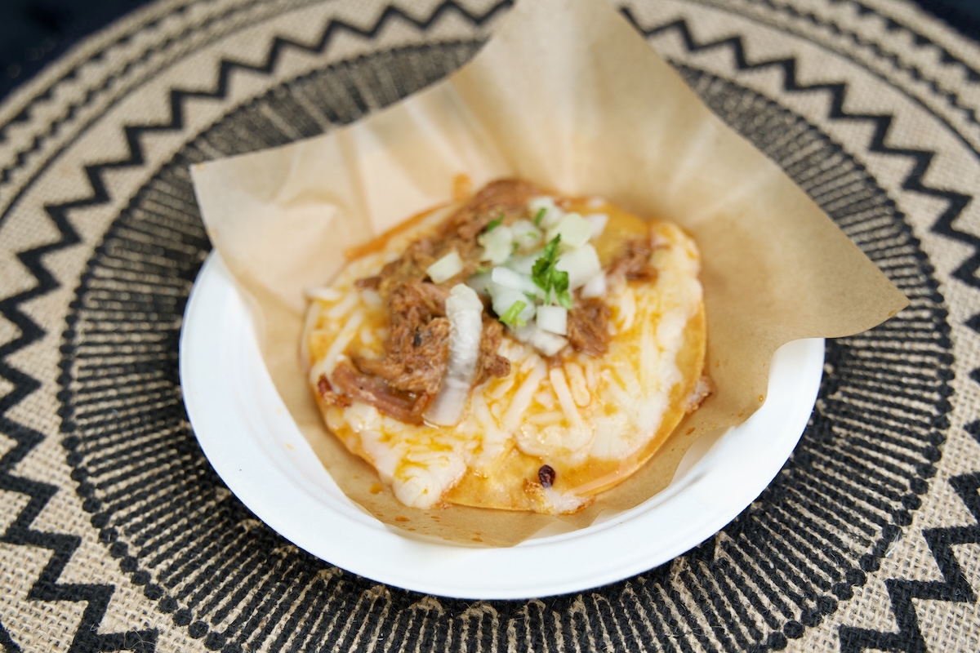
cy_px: 326
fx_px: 980
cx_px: 490
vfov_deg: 36.9
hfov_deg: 53.1
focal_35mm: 36
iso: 400
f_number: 3.2
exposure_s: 1/400
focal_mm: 36
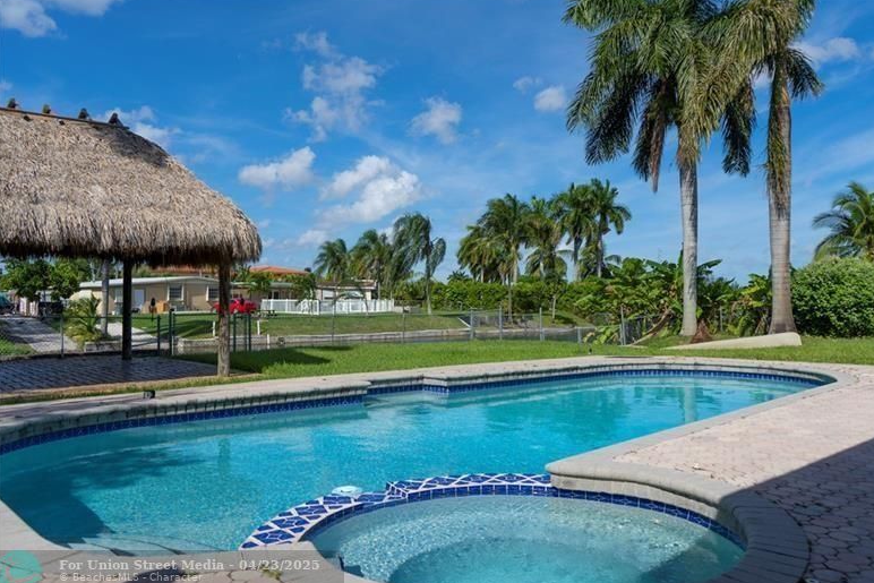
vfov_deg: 45.0
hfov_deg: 63.6
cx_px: 449
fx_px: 704
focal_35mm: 29
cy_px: 294
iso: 100
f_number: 3.5
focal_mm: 28
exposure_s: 1/2500
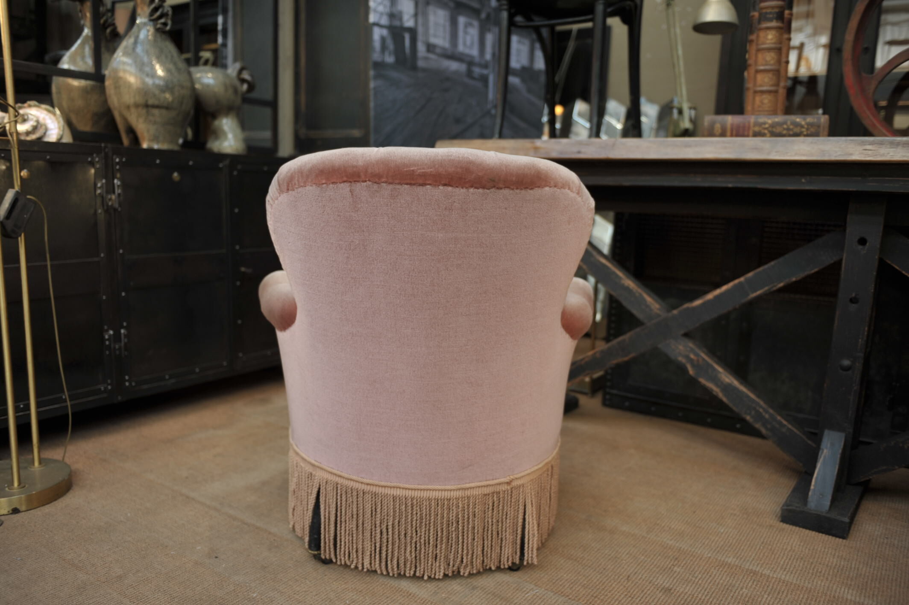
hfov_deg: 63.7
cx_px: 454
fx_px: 732
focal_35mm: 29
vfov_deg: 44.9
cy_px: 302
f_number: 2.8
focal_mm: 29
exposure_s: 1/50
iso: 200
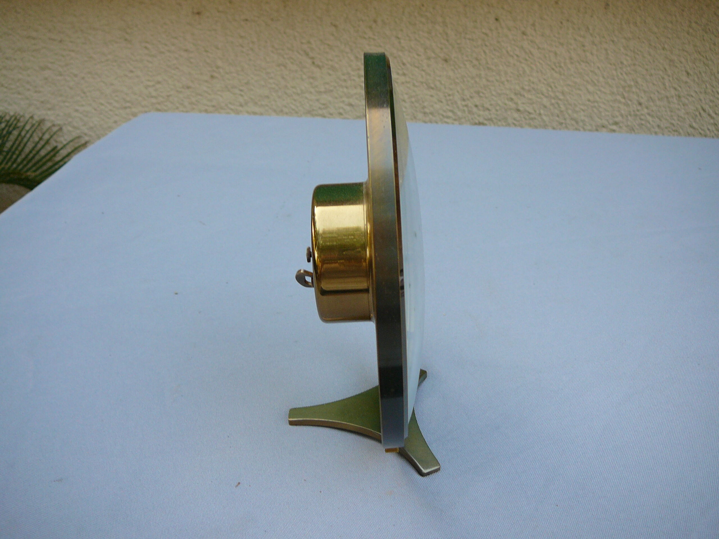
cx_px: 360
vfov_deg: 40.7
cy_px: 270
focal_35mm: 35
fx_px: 727
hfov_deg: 52.6
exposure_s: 1/50
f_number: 2.8
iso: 80
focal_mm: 5.2
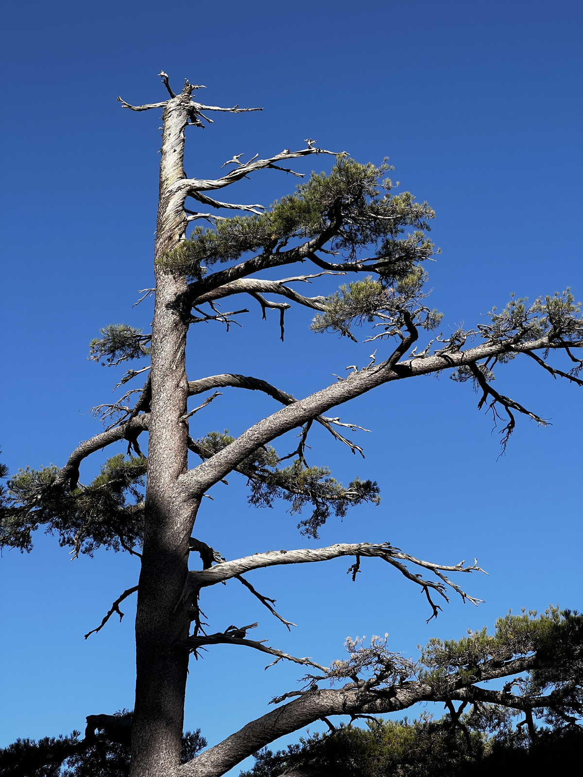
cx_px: 292
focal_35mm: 77
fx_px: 1729
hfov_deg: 19.1
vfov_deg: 25.3
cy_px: 388
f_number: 2.8
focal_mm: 9
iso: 32
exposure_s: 1/633
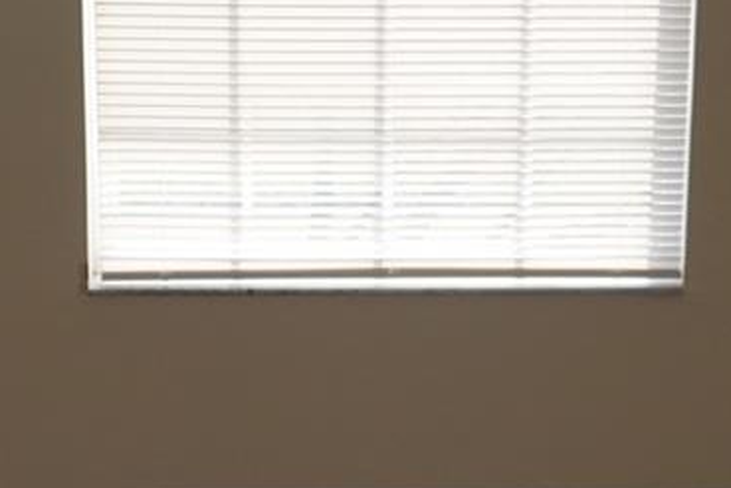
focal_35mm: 104
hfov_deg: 19.6
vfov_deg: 13.2
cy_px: 220
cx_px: 406
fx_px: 2112
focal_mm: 16
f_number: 4.5
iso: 100
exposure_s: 1/60
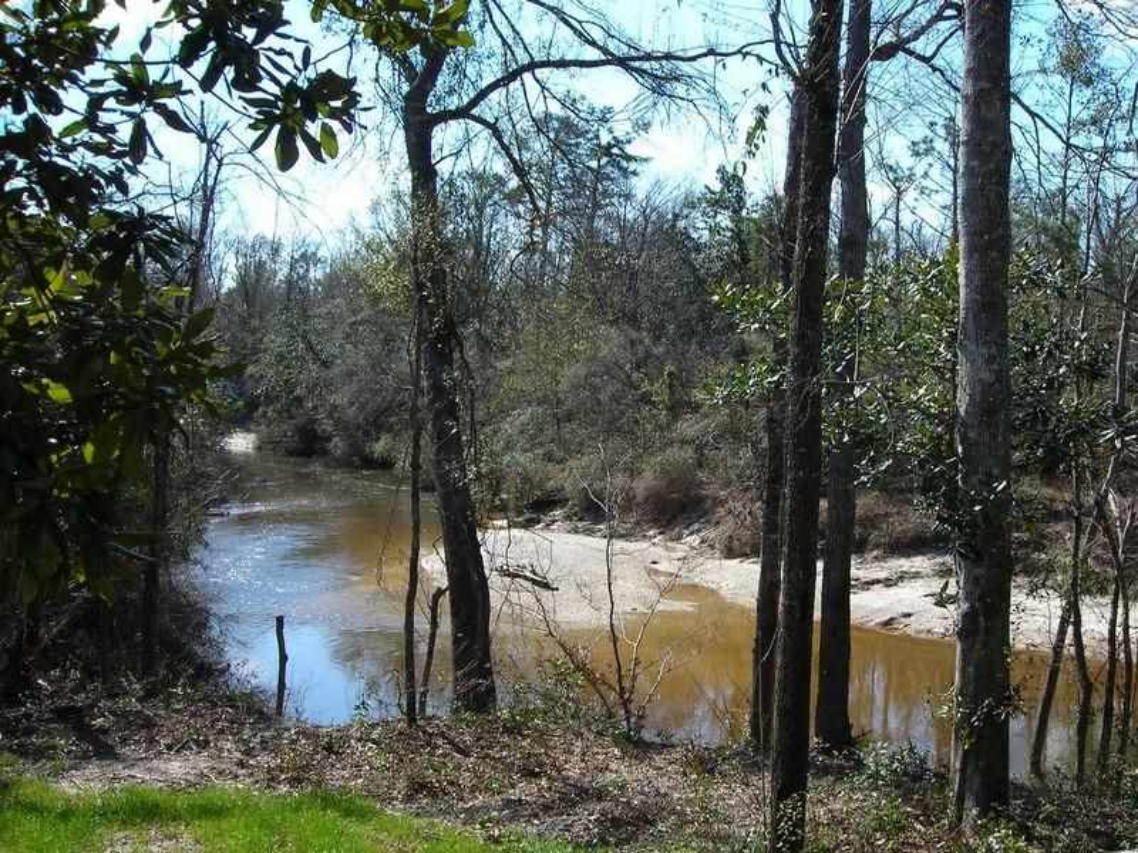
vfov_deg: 37.7
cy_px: 426
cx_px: 569
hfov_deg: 49.0
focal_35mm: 38
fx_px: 1249
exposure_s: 1/422
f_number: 3.2
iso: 50
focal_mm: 6.3
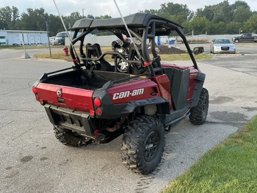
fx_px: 215
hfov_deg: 61.6
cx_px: 127
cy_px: 98
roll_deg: +1.7
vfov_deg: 48.3
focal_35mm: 29
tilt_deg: -15.5
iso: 25
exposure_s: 1/194
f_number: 1.8
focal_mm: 3
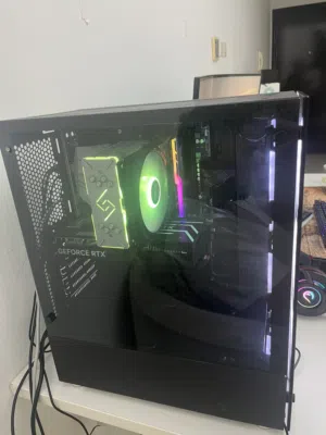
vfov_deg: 67.3
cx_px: 163
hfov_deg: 53.1
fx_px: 326
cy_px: 218
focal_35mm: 26
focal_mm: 5.1
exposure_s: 1/60
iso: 320
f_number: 1.6
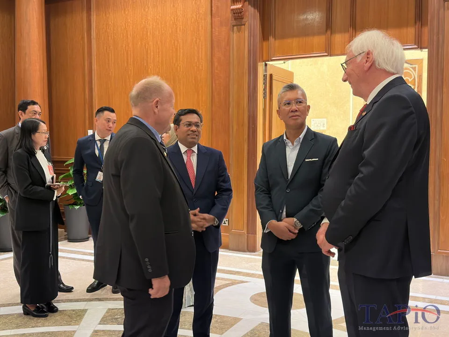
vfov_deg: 36.0
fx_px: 519
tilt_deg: -2.7
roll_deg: -1.3
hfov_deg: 46.8
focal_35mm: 40
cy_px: 168
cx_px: 224
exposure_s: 1/33
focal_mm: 6.86
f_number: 1.78
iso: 500
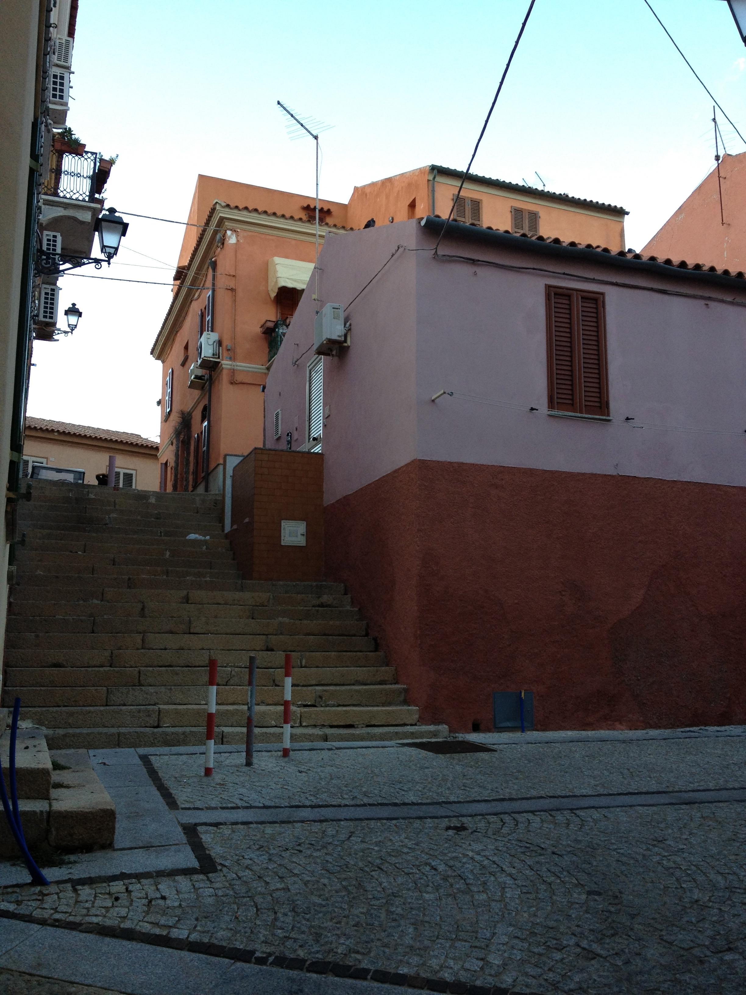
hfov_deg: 40.7
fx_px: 1006
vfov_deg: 52.6
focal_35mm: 35
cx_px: 373
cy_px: 498
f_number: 2.4
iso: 80
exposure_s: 1/120
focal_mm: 4.28
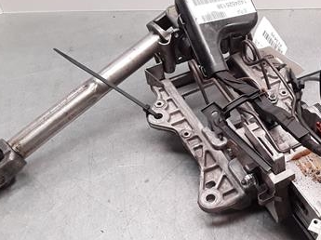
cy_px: 152
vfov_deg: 27.9
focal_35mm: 52
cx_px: 287
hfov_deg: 34.8
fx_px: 482
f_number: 1.9
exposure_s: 1/100
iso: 100
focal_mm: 2.91
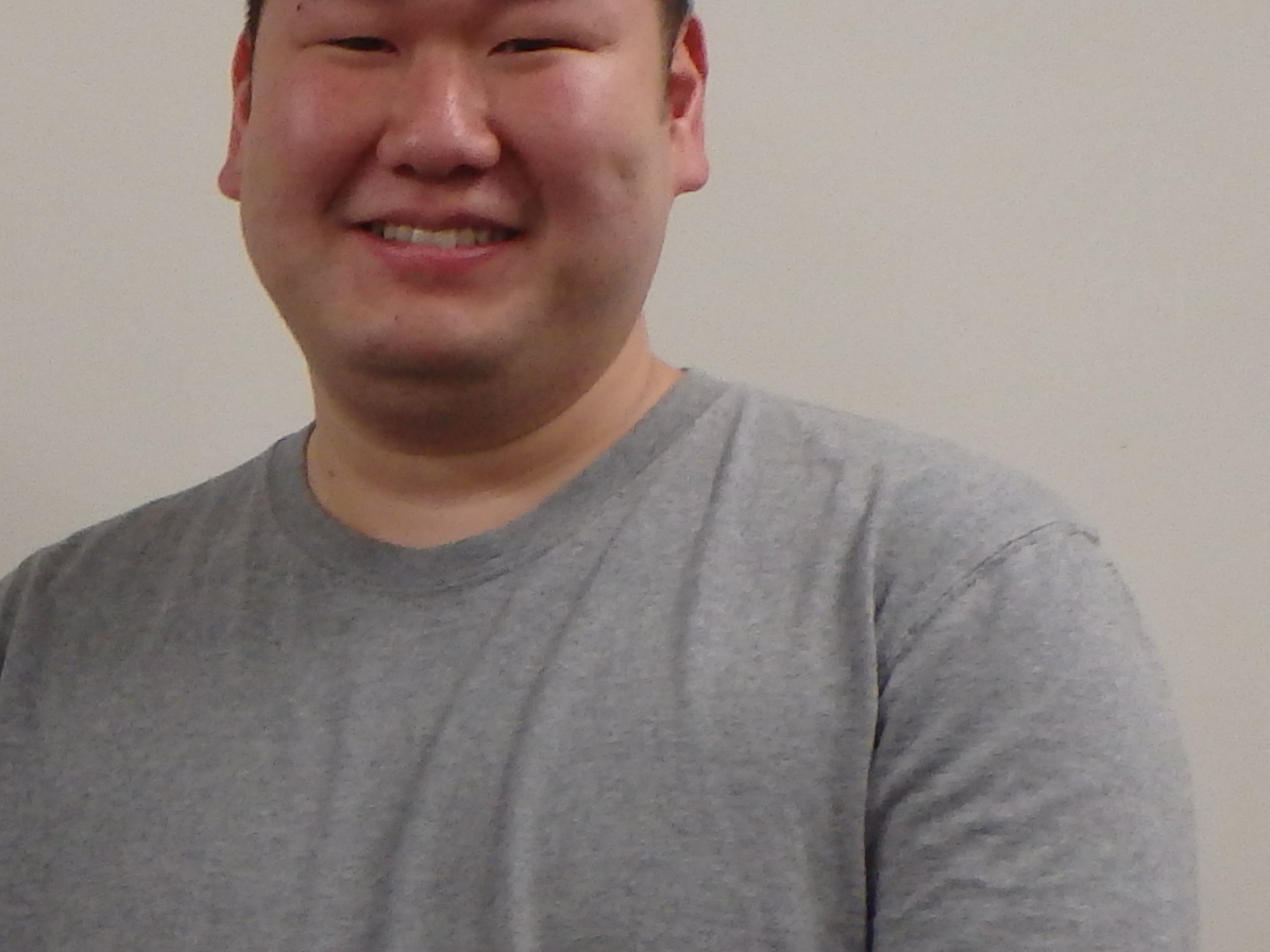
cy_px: 1039
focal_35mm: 108
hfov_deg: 16.7
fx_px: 3962
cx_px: -559
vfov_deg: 13.4
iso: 200
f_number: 3.9
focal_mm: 5
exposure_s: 1/50
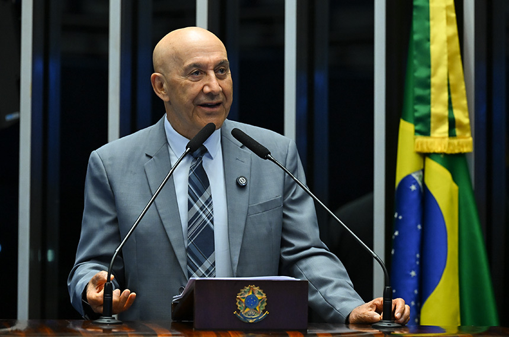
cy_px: 168
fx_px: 2540
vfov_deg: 7.6
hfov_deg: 11.4
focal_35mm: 180
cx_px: 254
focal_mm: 180
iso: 4000
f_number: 5
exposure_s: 1/125
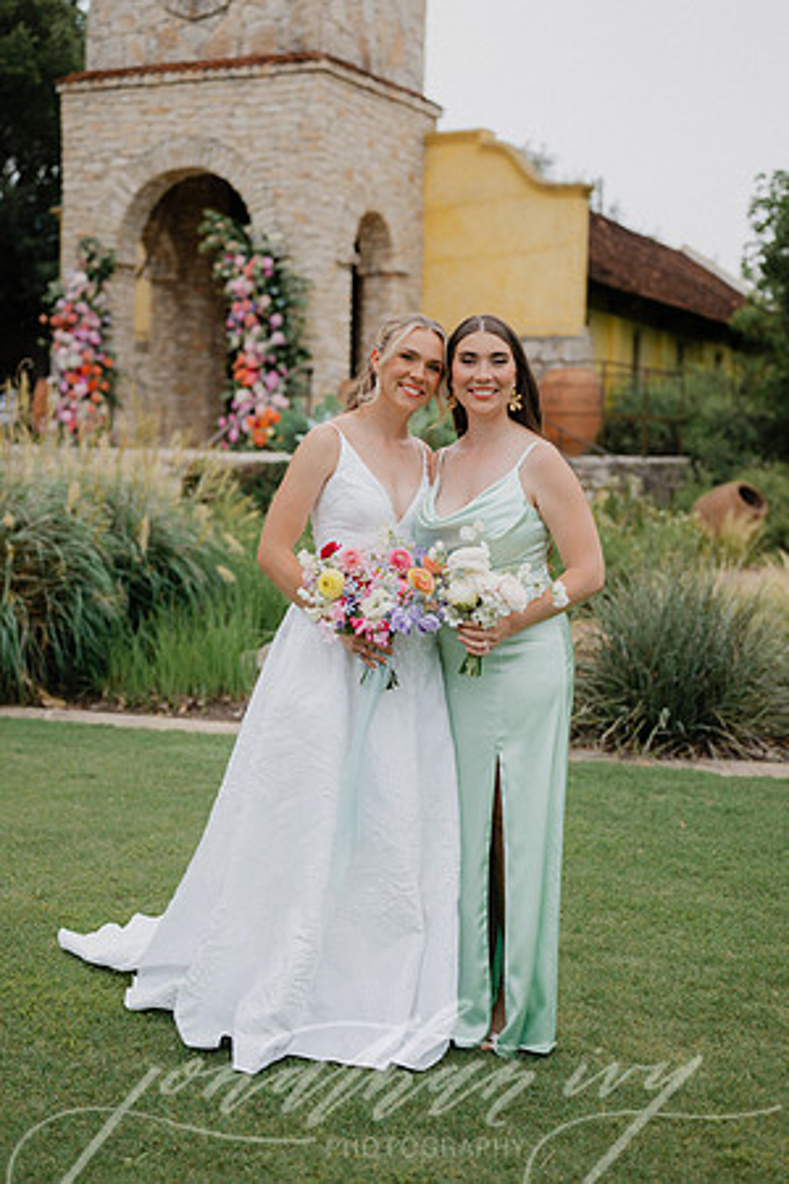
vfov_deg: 39.6
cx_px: 394
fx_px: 1644
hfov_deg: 27.0
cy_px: 592
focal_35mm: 50
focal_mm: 50
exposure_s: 1/1250
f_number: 2.5
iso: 64
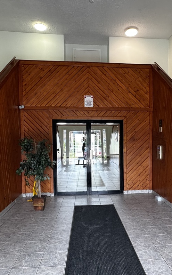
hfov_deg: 45.8
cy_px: 151
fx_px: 202
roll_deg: -0.2
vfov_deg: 68.2
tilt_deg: -3.1
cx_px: 104
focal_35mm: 27
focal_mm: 2.22
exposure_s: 1/60
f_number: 2.2
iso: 250
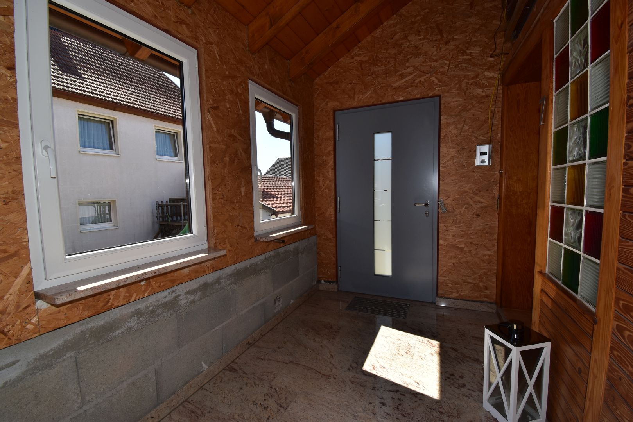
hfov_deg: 100.4
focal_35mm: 15
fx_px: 264
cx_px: 316
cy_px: 211
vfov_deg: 77.3
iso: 250
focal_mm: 10
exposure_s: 1/200
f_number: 10
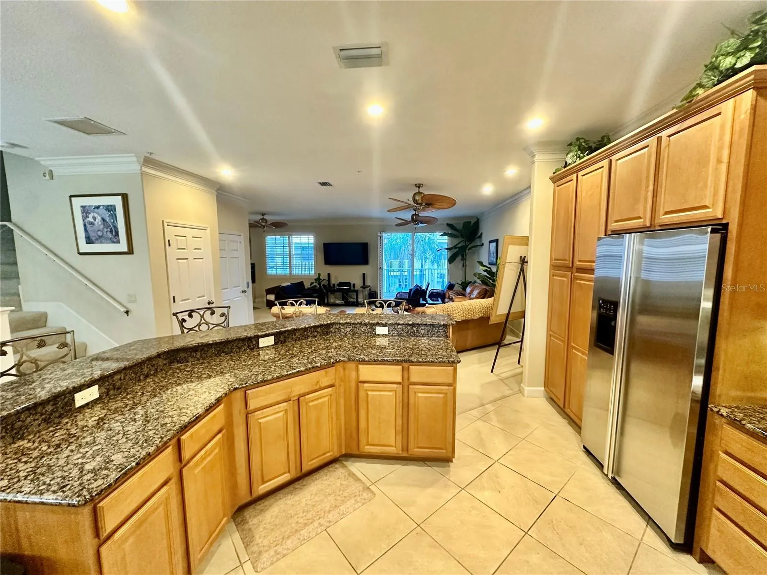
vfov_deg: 85.7
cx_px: 384
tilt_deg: -5.8
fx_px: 310
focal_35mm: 14
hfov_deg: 102.1
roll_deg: +0.2
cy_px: 288
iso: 320
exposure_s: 1/60
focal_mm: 2.22
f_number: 2.2
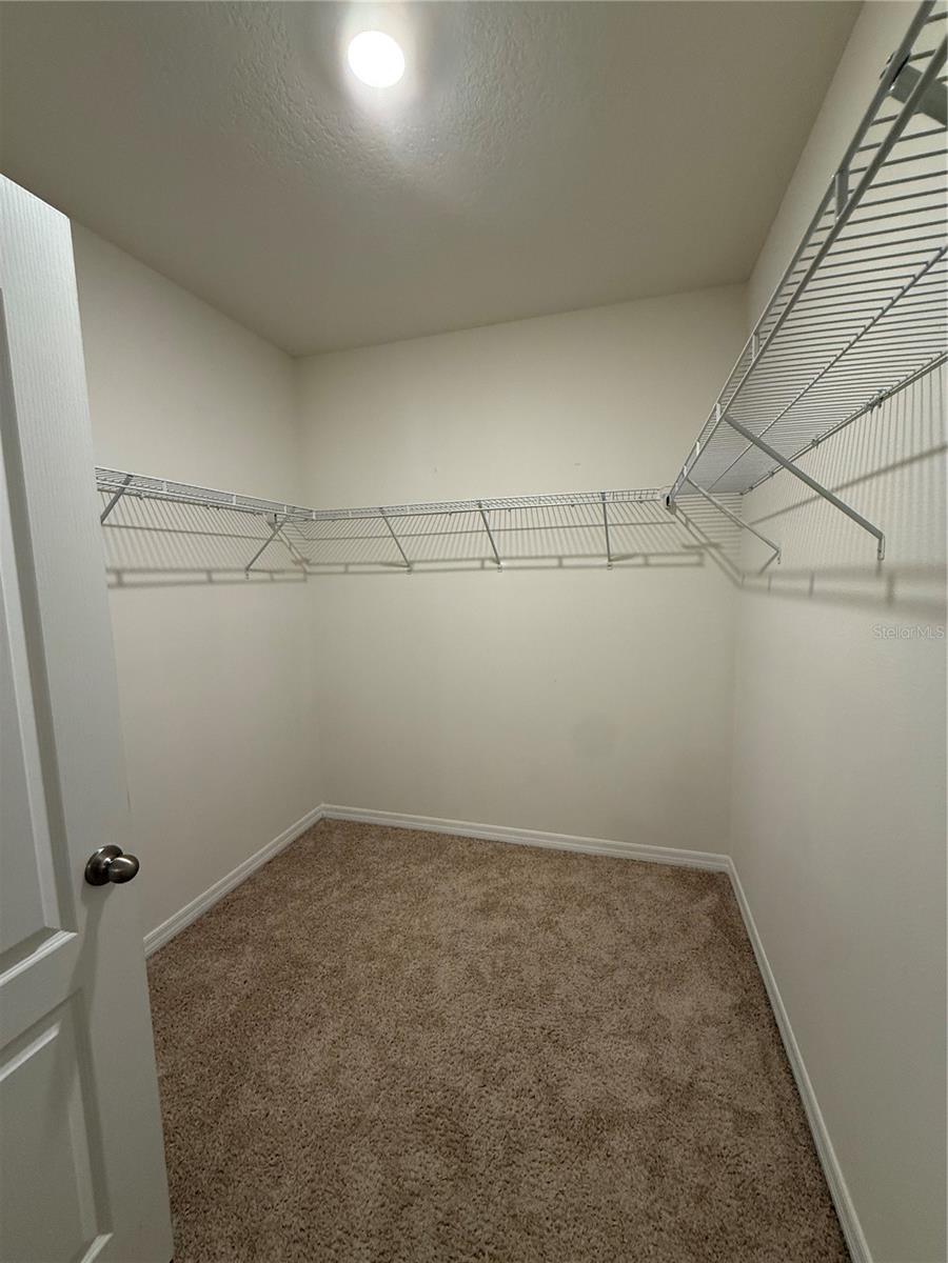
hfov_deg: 85.7
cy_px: 632
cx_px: 474
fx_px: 511
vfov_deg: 102.1
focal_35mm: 14
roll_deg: +1.1
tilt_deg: -4.2
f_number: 2.2
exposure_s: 1/60
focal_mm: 2.22
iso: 200
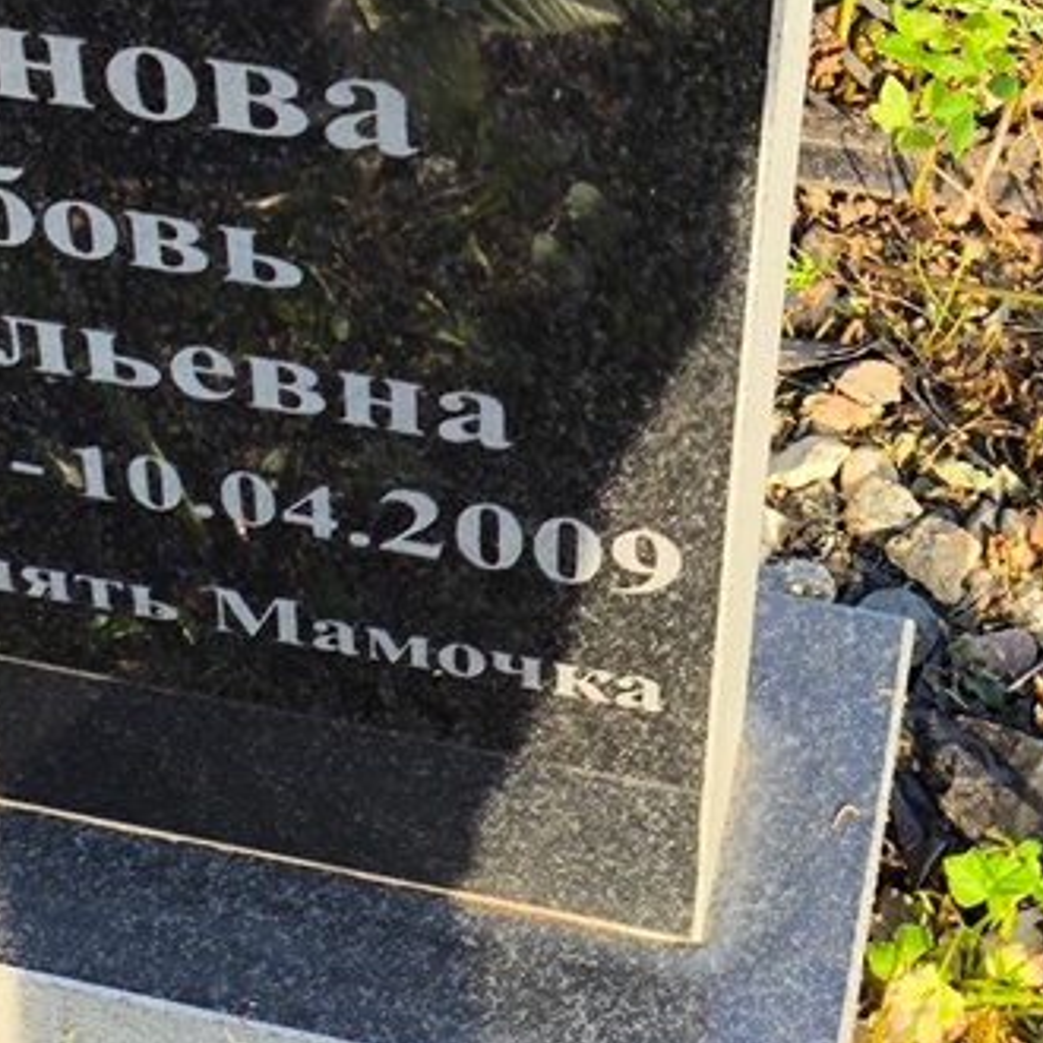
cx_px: 74
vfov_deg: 16.1
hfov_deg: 16.0
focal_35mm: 107
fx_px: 3648
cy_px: 152
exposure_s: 1/259
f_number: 1.7
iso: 50
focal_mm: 4.71
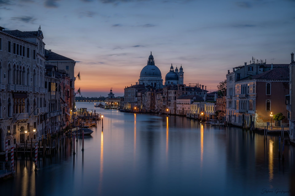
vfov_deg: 29.2
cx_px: 148
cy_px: 98
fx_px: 377
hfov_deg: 42.8
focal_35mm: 46
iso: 100
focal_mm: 46
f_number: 11
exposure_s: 1
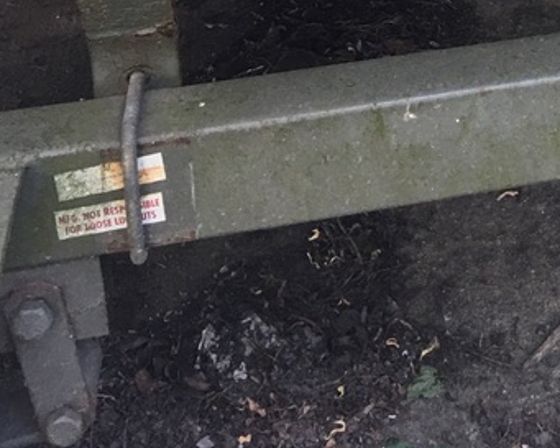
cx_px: 624
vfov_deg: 15.3
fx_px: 1409
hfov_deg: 21.3
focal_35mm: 85
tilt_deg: -15.2
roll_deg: +5.7
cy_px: -386
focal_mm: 4.15
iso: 25
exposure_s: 1/30
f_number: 2.2
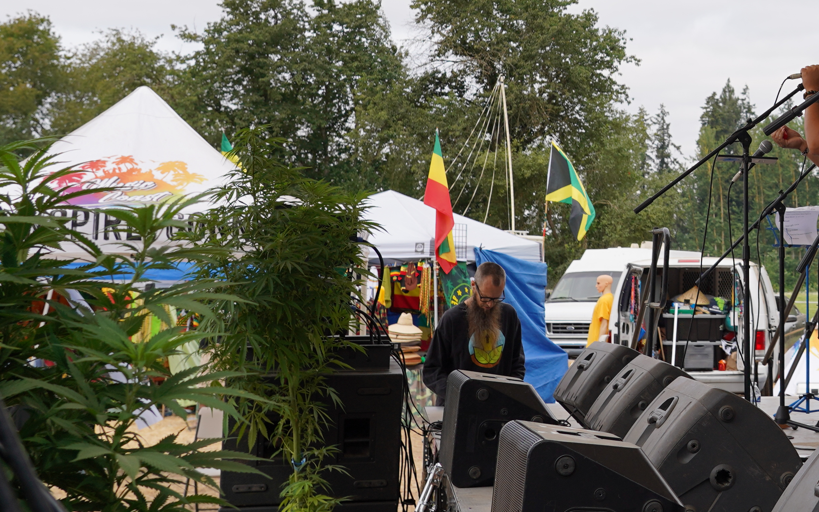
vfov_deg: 17.2
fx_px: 1674
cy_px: 65
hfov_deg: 25.7
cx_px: 866
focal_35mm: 75
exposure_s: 1/320
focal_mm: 30
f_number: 5.6
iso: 100
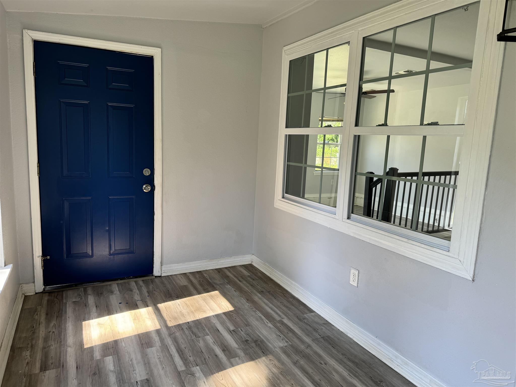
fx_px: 358
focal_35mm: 24
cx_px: 258
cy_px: 194
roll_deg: -3.3
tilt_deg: -9.0
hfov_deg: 71.6
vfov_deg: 56.8
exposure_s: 1/121
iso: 64
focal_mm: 6.76
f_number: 1.78
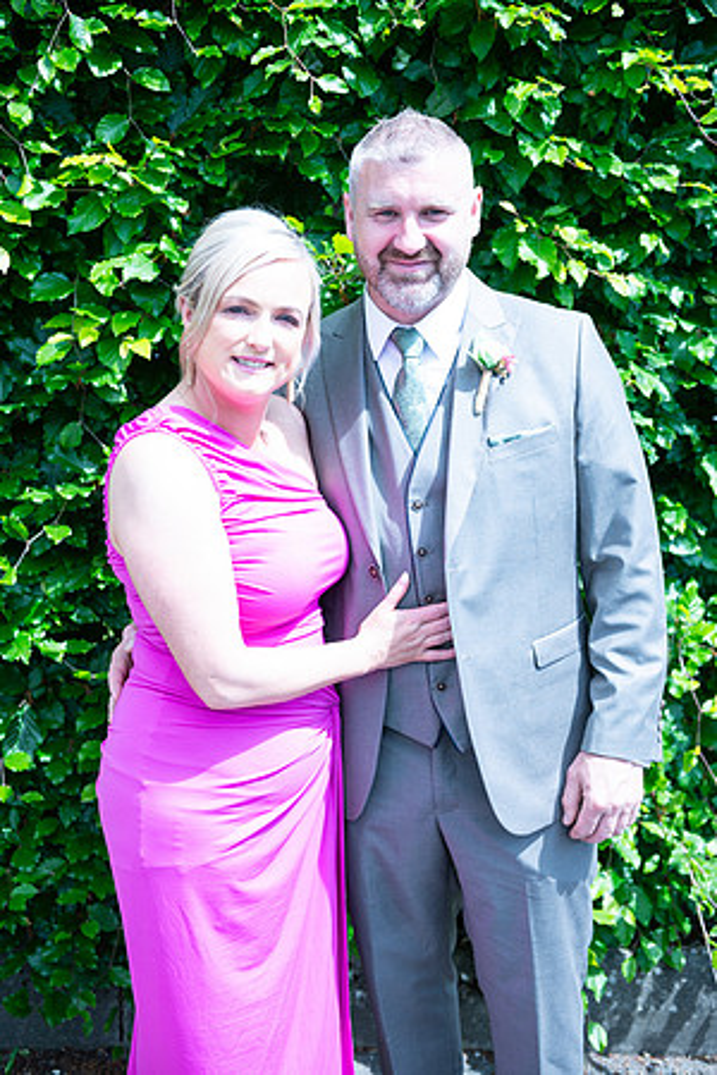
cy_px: 538
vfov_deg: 43.6
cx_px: 358
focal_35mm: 45
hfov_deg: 29.9
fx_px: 1344
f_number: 3.5
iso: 64
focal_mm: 45
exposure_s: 1/250
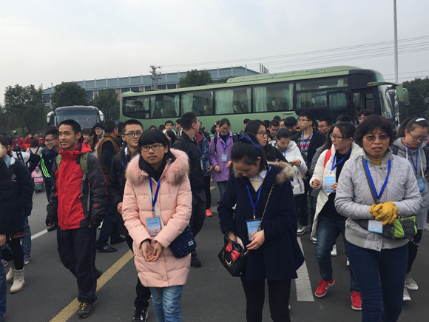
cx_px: 211
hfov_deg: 60.0
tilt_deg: -3.4
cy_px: 161
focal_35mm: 30
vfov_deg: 46.8
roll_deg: +1.1
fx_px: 372
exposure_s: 1/989
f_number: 2.2
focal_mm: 4.15
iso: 32
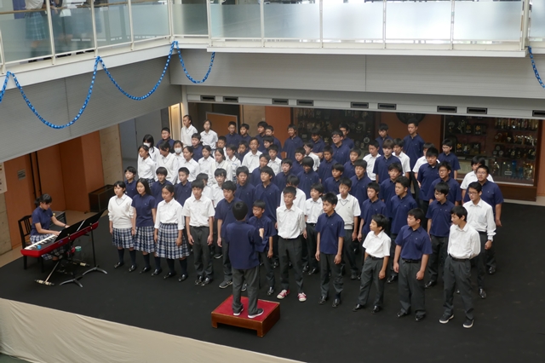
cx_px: 272
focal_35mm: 46
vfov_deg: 29.2
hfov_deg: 42.8
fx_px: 696
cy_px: 182
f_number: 4
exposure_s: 1/80
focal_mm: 16.9
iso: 640
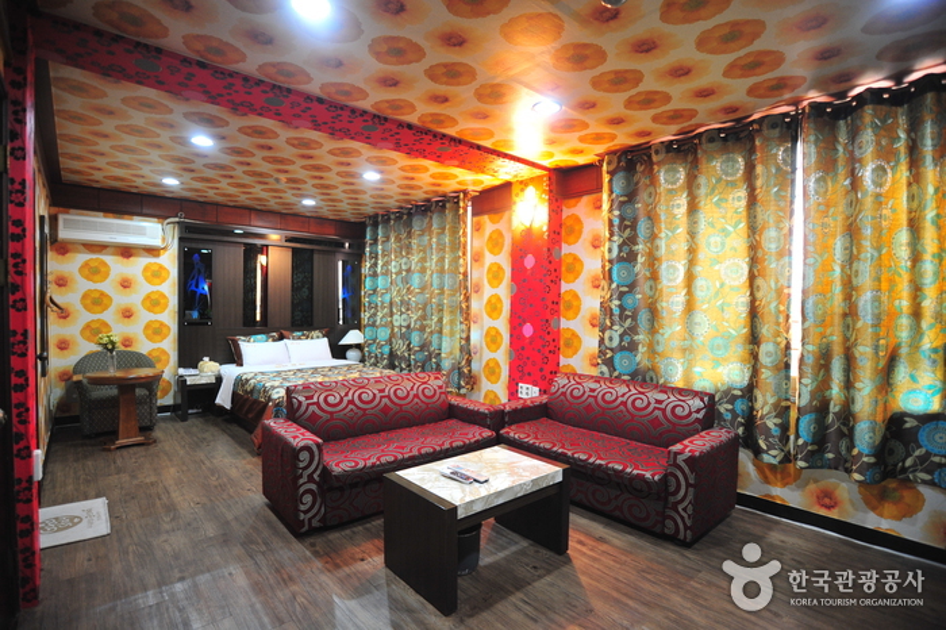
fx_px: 446
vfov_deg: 70.4
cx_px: 473
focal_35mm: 17
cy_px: 315
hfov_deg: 93.3
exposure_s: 1/40
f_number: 3.2
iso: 1250
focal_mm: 17
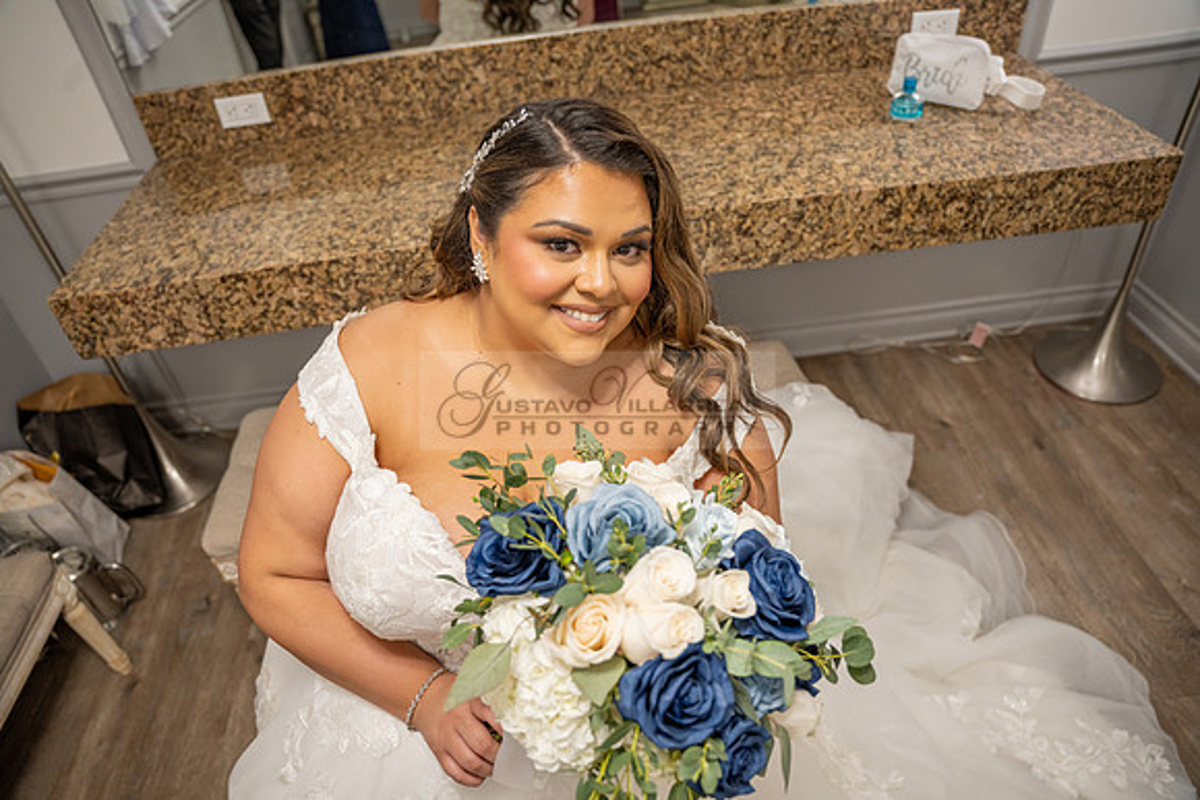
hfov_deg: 73.7
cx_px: 600
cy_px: 400
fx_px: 800
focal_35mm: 24
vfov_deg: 53.2
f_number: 2.8
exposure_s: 1/80
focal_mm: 24
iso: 800
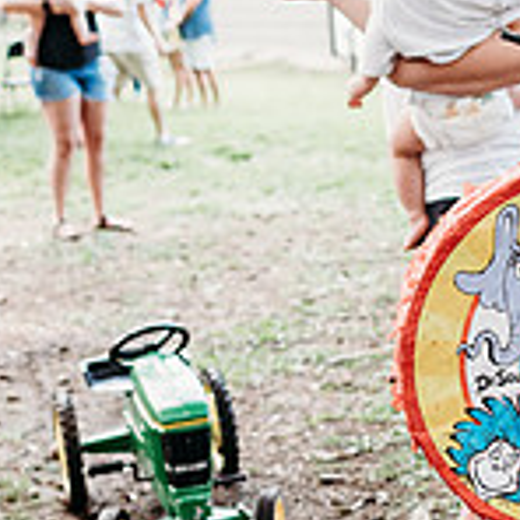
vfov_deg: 21.5
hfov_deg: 21.2
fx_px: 1360
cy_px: 388
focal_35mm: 80
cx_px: 464
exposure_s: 1/200
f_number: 2.5
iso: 1250
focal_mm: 24
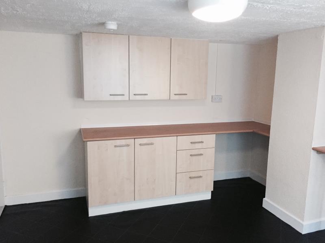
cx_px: 162
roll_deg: -1.6
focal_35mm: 29
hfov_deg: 61.7
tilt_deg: -9.3
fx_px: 272
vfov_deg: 48.2
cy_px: 122
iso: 250
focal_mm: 4.15
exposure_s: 1/30
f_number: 2.2
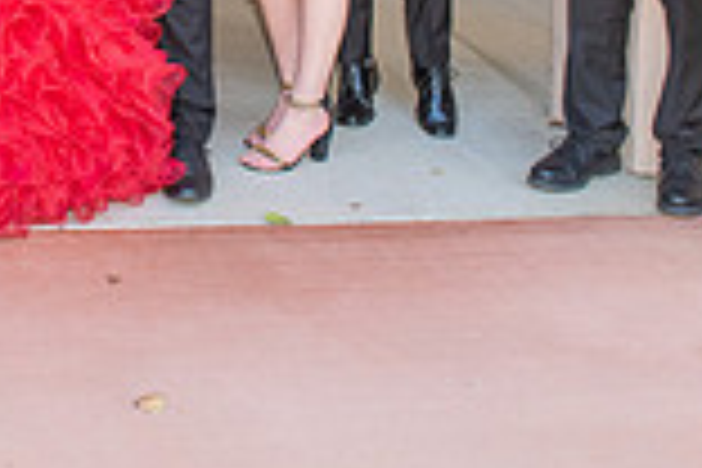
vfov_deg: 13.9
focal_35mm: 89
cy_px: -335
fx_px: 1735
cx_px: -14
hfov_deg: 22.0
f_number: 5
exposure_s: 1/200
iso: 500
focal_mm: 24
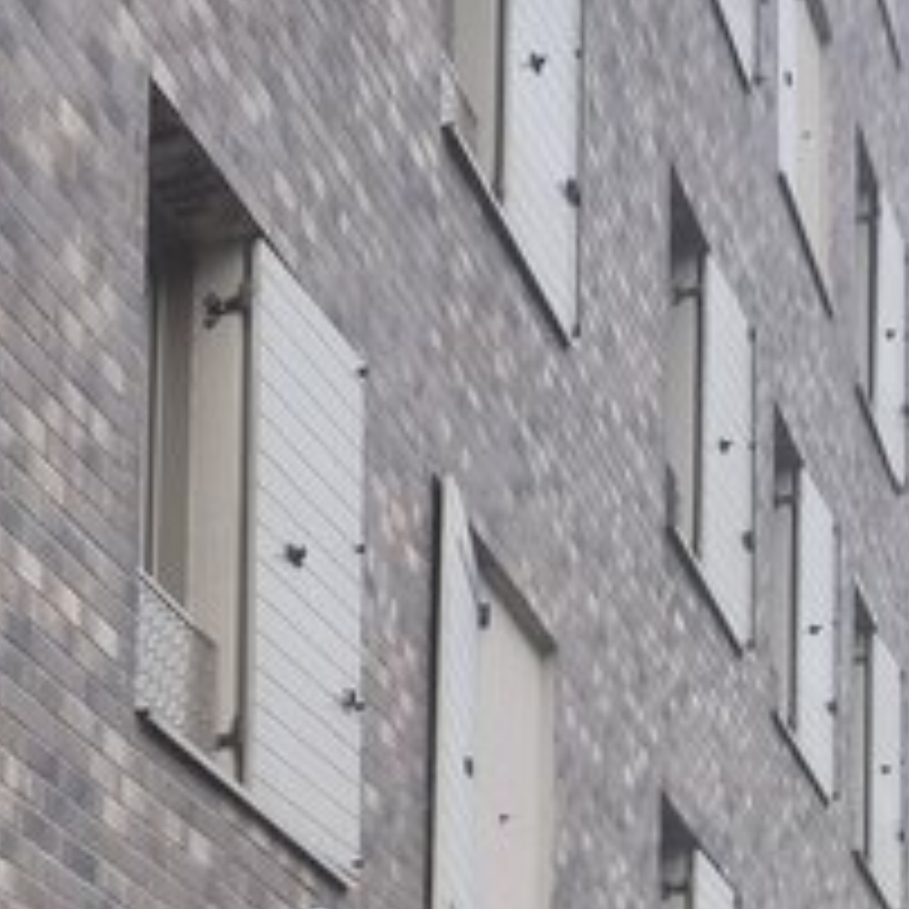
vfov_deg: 15.3
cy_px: 1534
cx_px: -644
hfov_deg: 15.3
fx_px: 3001
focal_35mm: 101
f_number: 1.8
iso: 50
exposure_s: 1/371
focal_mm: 6.7
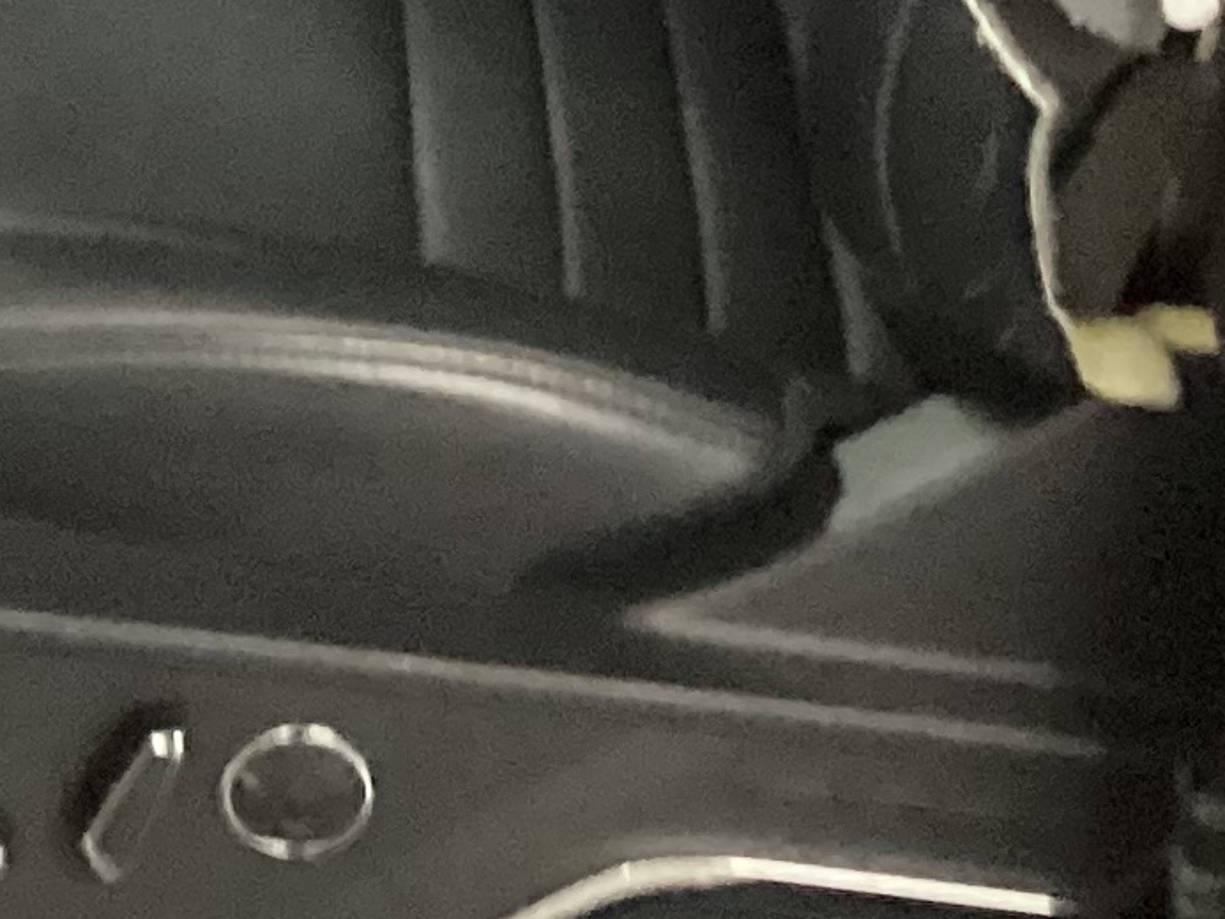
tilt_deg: -20.7
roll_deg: -0.5
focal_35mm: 146
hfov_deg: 13.2
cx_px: -237
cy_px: -786
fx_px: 5168
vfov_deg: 9.6
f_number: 2.4
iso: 640
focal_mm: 3.3
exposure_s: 1/20
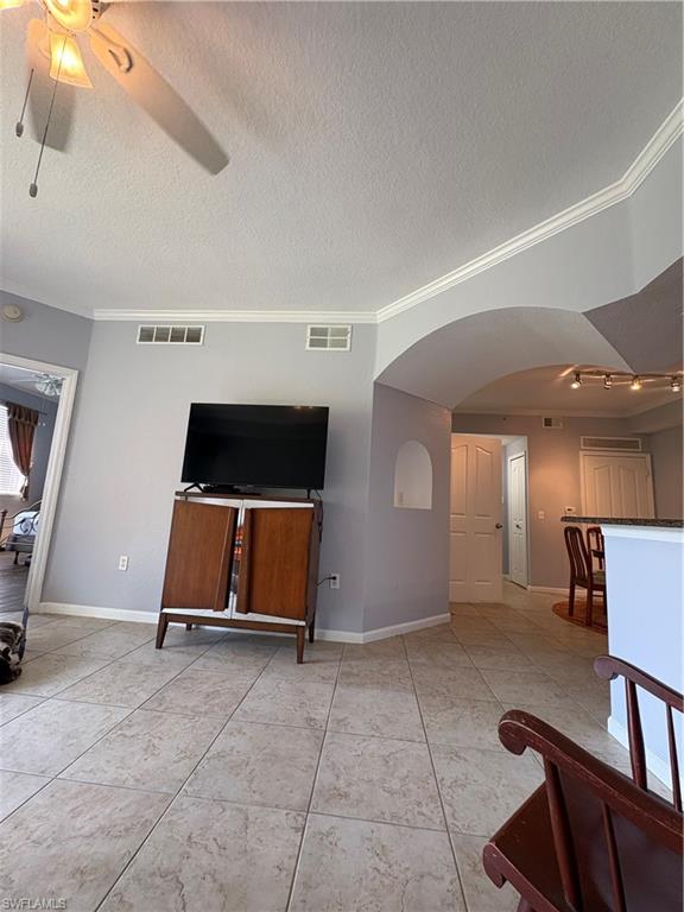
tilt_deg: +8.7
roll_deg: -3.5
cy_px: 456
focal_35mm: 14
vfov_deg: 102.1
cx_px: 342
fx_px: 369
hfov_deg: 85.7
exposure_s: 1/60
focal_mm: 2.22
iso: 200
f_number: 2.2
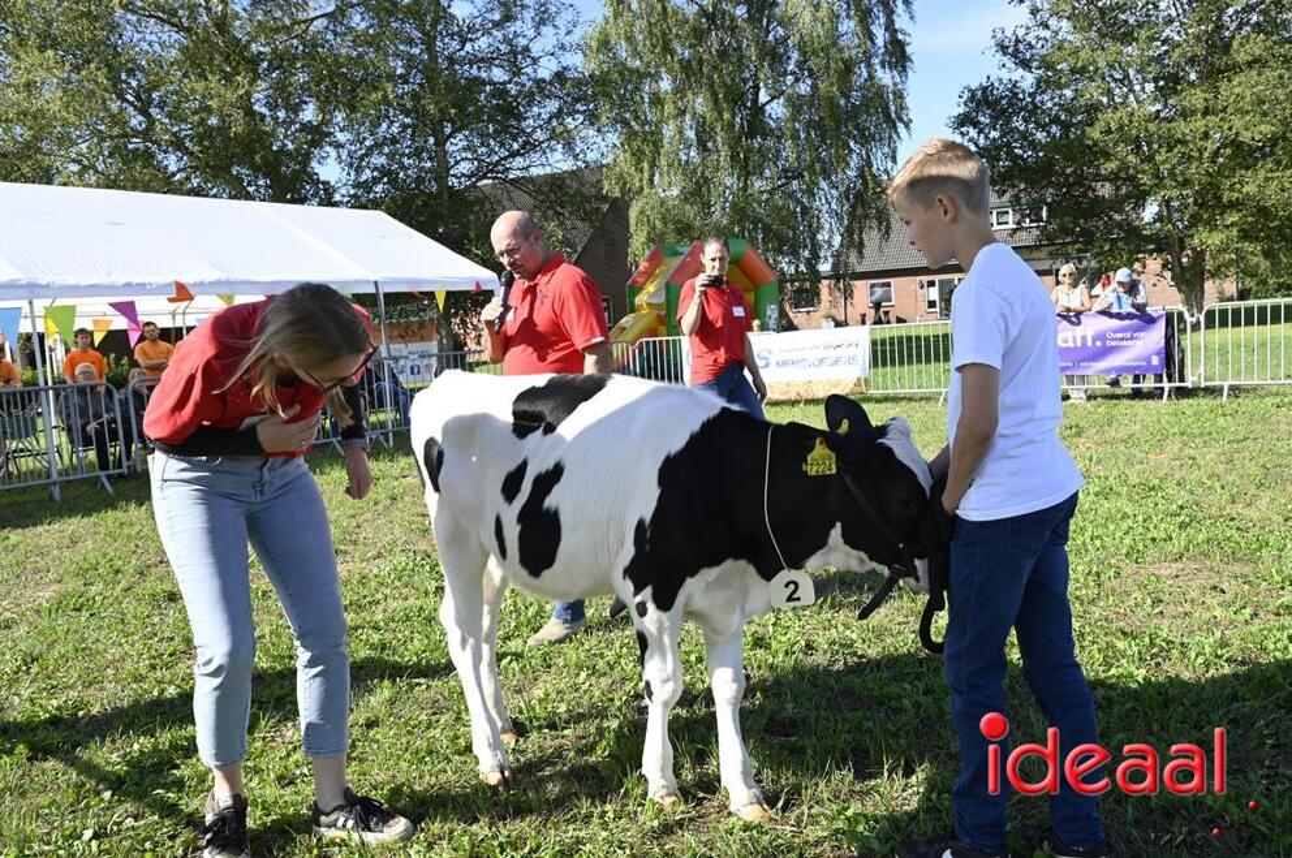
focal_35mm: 30
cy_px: 429
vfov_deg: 43.5
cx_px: 646
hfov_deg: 62.0
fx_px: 1075
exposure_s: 1/250
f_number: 8
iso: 200
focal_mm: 30
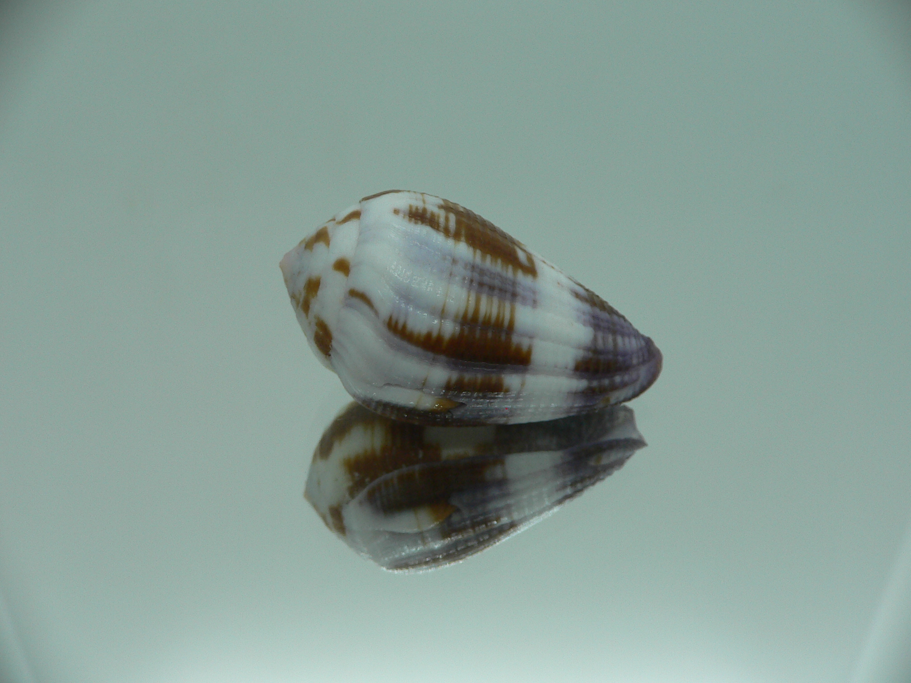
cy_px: 342
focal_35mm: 35
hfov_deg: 52.6
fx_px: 921
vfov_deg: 40.7
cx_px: 456
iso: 80
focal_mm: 4.6
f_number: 2.8
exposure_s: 1/60
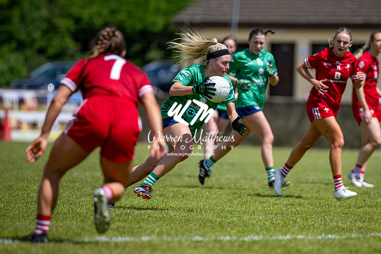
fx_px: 4303
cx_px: 236
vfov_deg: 3.4
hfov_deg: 5.1
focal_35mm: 406
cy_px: 140
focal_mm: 300
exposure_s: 1/6400
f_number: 2.8
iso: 180
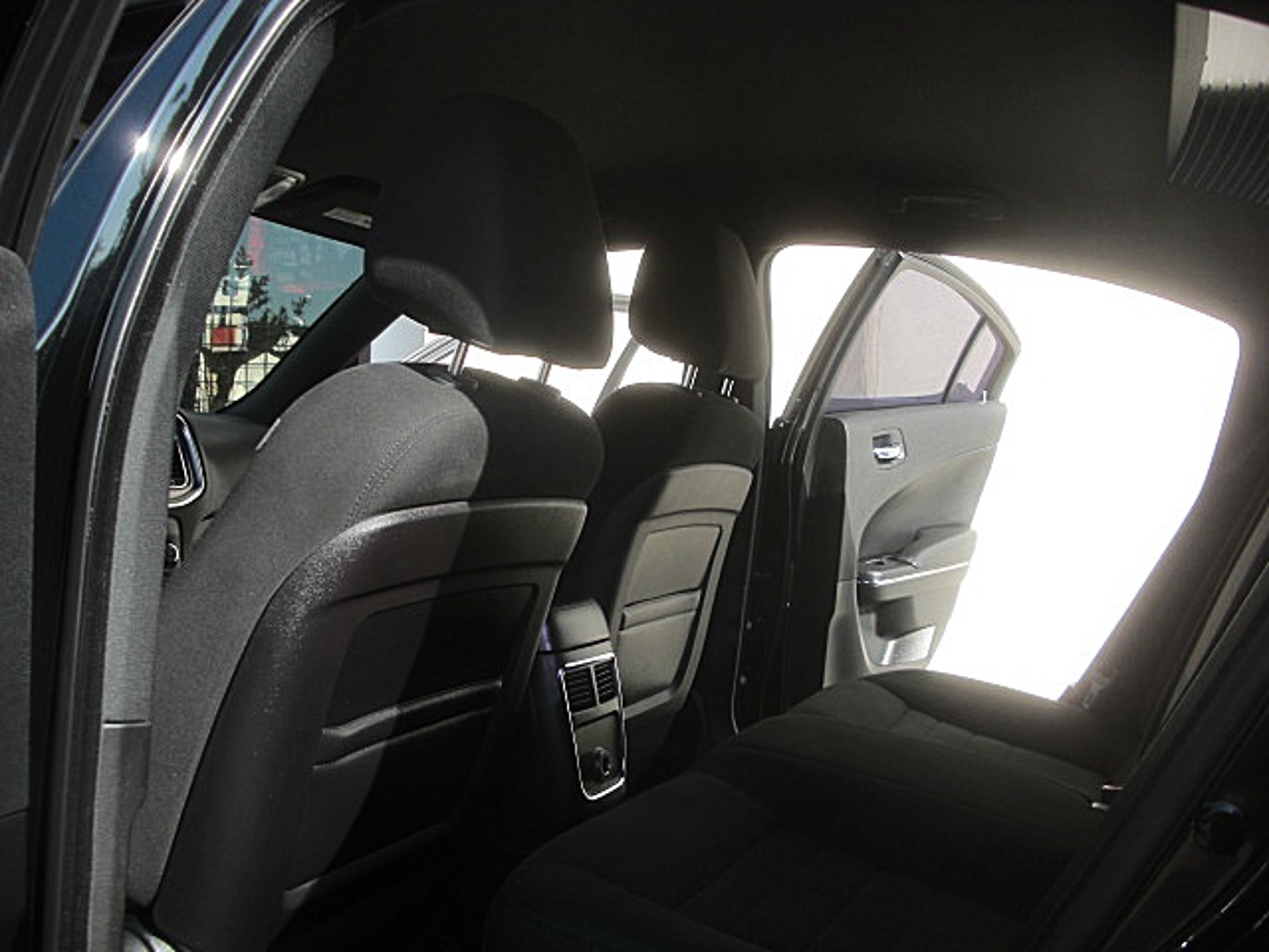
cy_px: 476
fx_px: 1320
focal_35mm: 36
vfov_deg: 39.7
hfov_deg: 51.4
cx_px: 634
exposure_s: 1/250
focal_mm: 6.3
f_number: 2.8
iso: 50
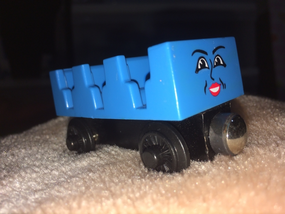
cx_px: 142
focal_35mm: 29
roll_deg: +4.2
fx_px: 239
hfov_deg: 61.7
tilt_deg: -1.9
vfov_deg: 48.2
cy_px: 107
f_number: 2.2
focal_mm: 4.15
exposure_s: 1/406
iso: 32
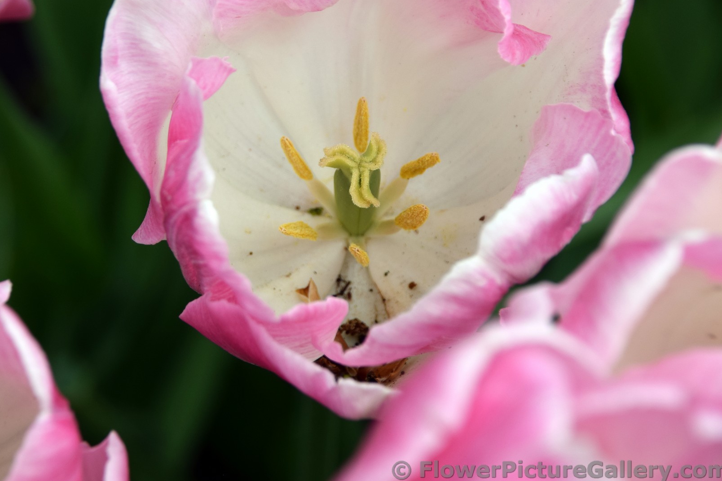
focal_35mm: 262
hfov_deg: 7.9
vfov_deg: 5.2
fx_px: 5254
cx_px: 248
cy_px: 161
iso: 220
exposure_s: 1/250
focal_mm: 130
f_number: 8
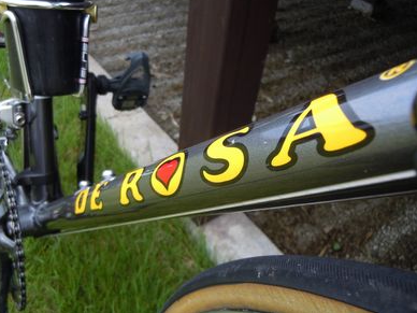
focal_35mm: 34
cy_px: 154
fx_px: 410
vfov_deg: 41.8
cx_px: 208
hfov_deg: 54.0
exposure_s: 1/250
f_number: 4
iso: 100
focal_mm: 5.9
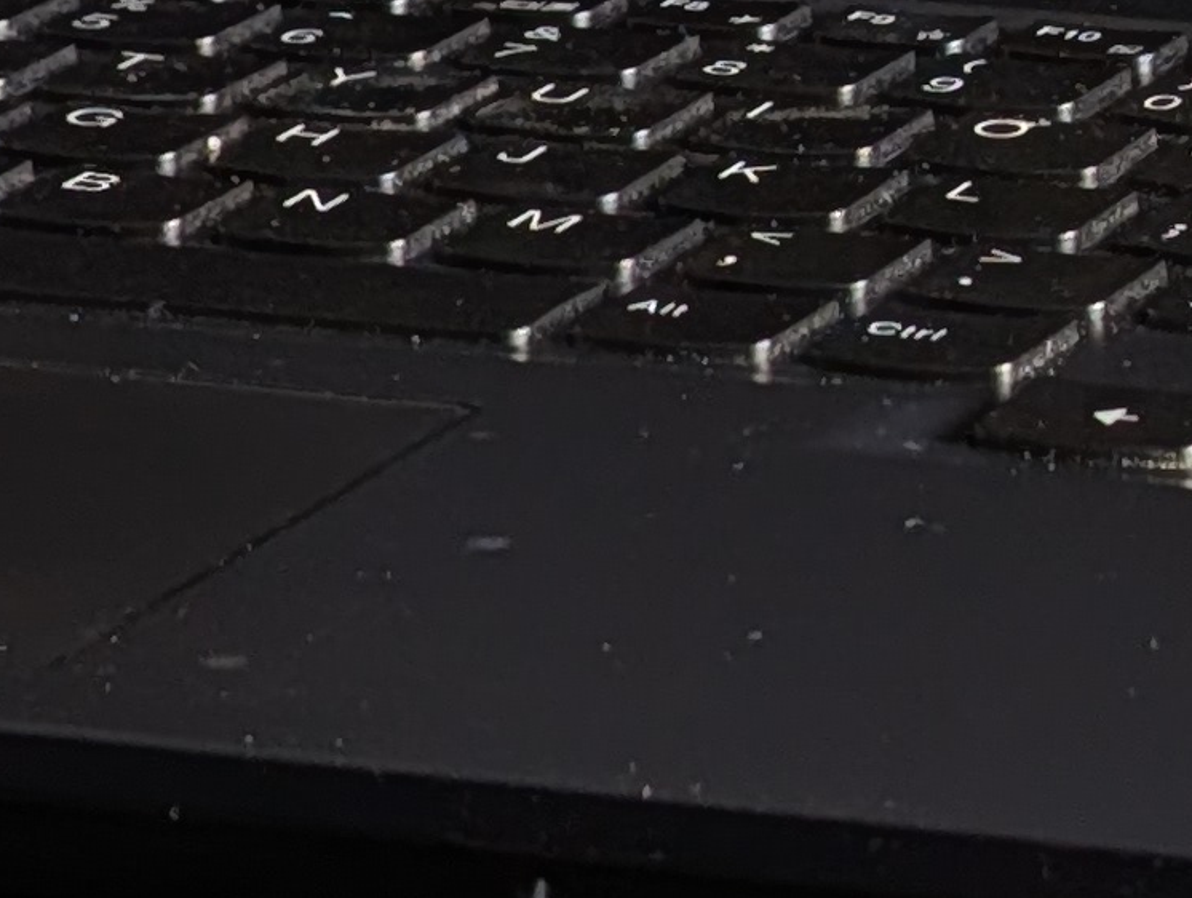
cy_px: -693
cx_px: 1018
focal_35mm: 268
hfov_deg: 7.4
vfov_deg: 5.5
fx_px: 9243
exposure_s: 1/90
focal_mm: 6.9
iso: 44
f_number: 1.68
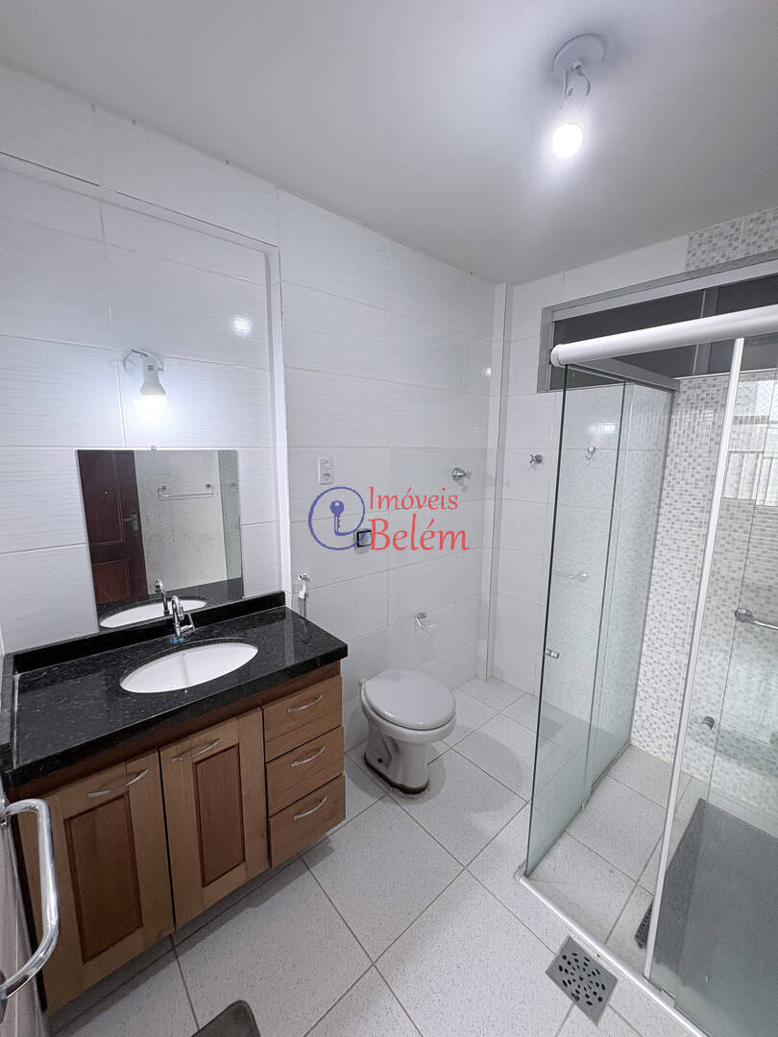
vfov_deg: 102.1
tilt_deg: -8.6
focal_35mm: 14
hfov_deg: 85.7
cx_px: 389
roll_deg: +0.0
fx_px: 420
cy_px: 518
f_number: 2.2
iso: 125
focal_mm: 2.22
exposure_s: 1/120
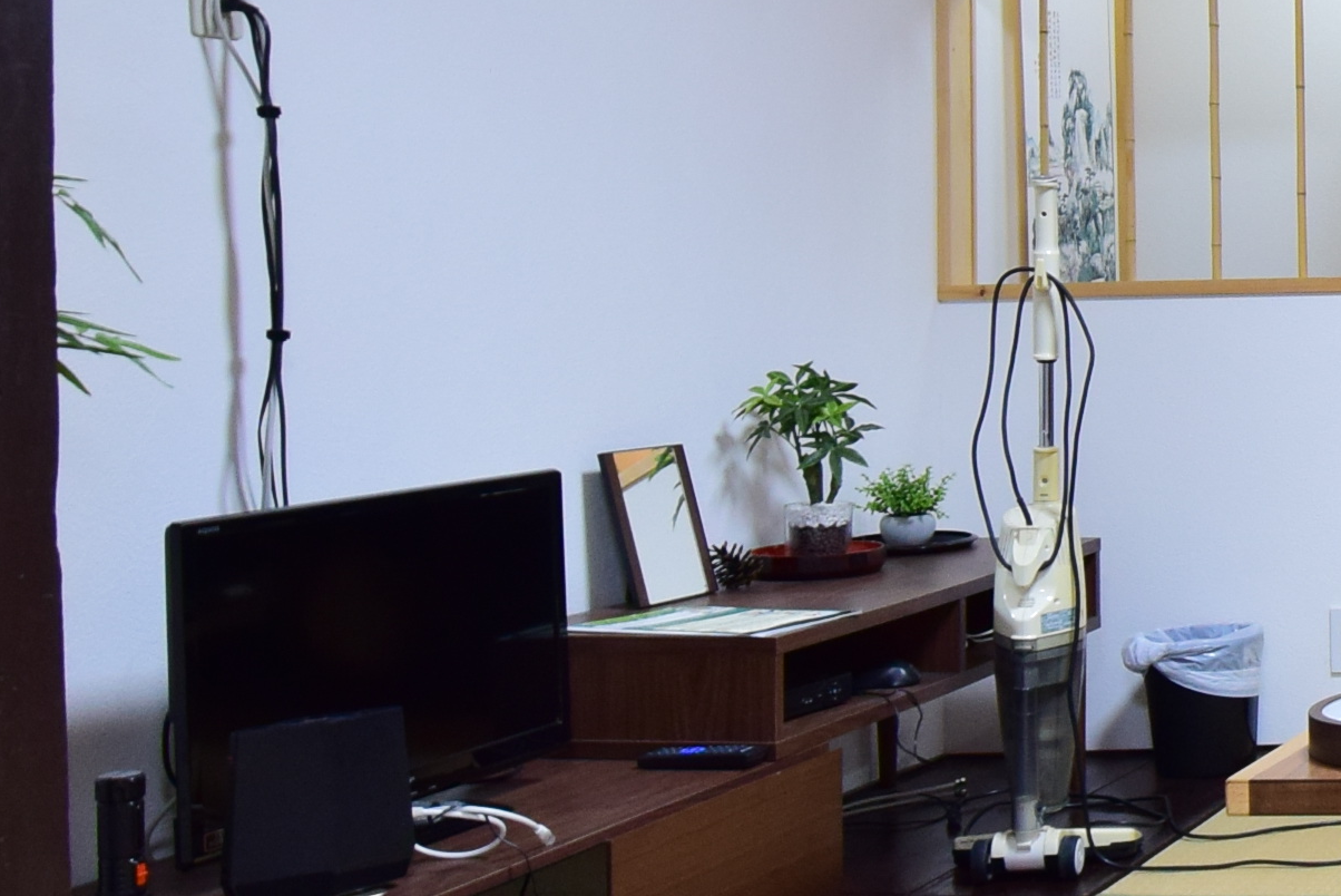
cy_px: 267
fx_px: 2087
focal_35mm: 56
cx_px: 1823
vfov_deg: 24.1
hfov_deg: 28.1
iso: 400
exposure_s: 1/20
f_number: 5.6
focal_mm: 10
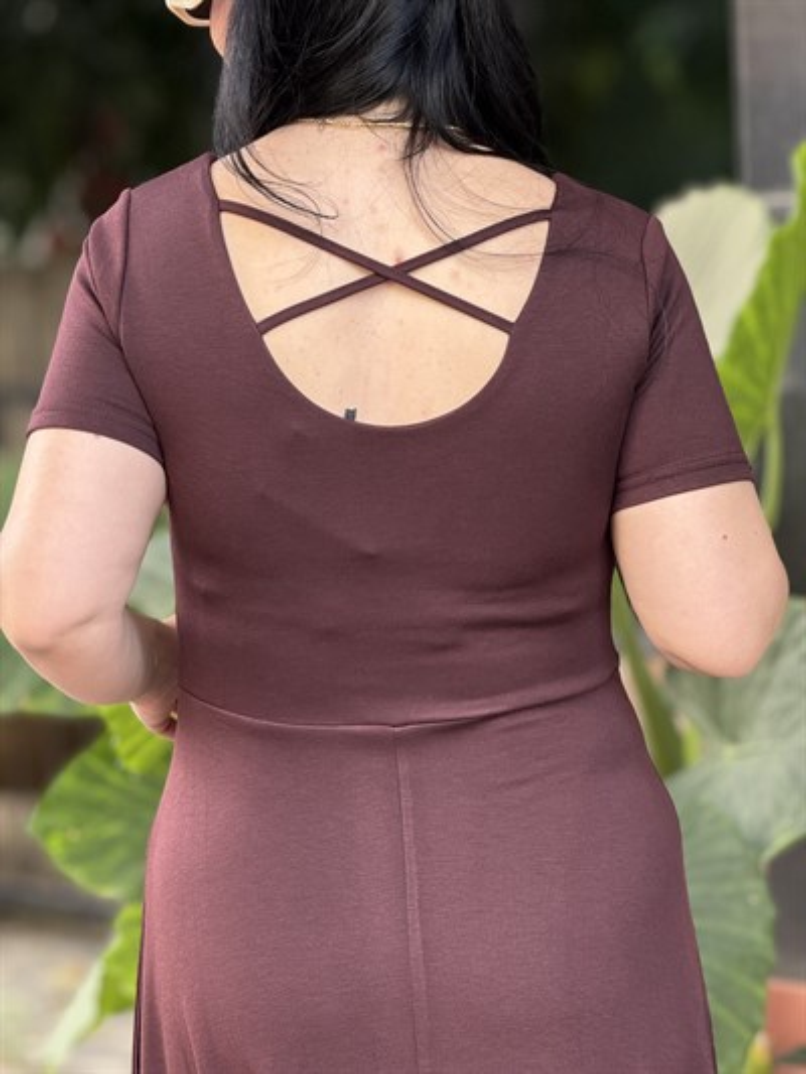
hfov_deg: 12.4
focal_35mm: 120
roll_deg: +2.6
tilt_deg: -5.8
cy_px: 537
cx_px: 403
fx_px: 3724
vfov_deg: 16.4
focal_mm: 15.66
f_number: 2.8
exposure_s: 1/99
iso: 200
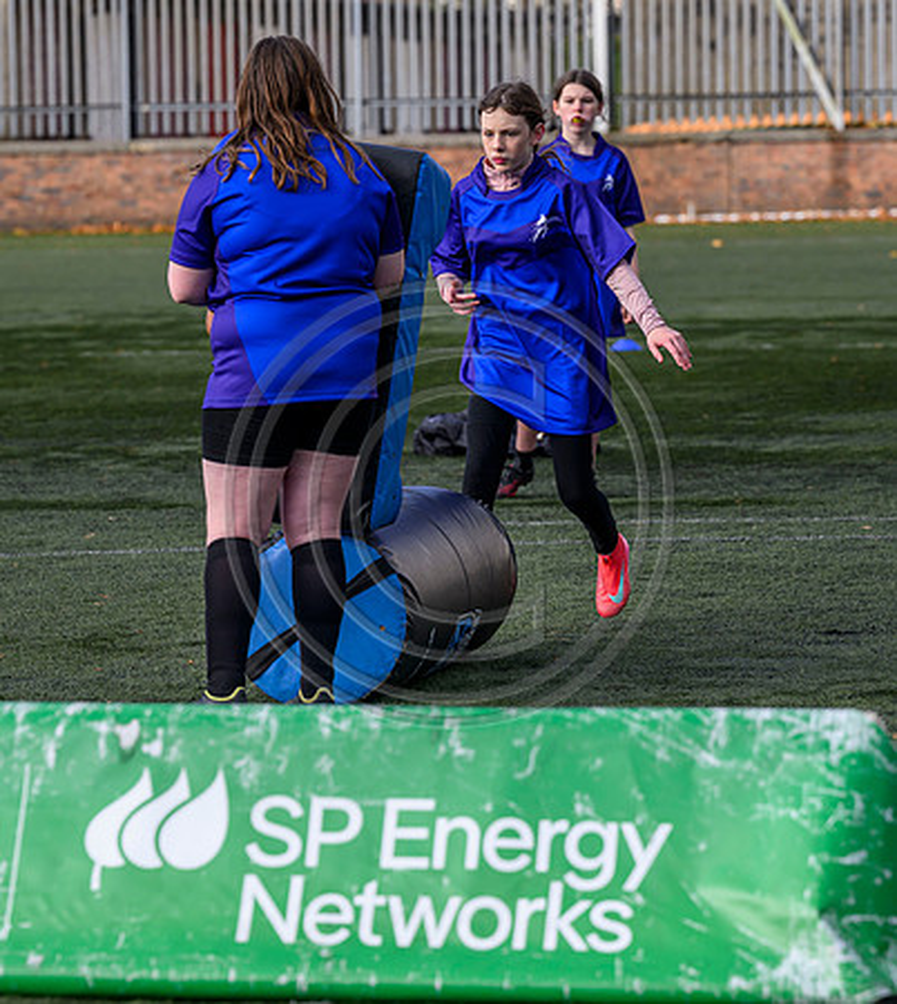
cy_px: 502
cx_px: 434
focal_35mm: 182
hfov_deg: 9.1
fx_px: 5650
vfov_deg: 10.2
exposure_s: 1/1250
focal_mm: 135
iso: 500
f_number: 4.5
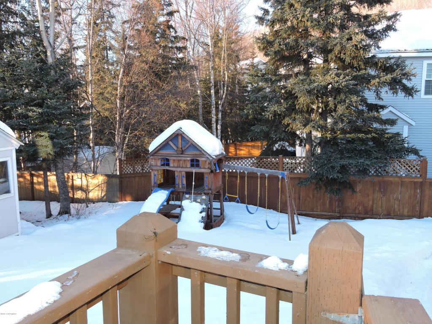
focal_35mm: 30
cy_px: 162
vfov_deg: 46.8
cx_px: 216
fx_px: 374
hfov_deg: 60.0
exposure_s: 1/60
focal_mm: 5.4
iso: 100
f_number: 3.5
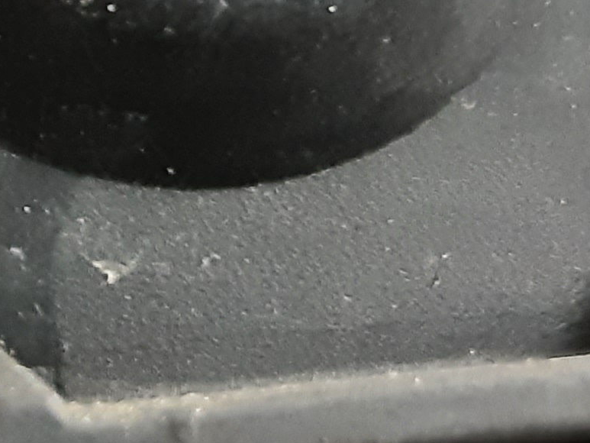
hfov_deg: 15.4
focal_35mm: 114
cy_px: -403
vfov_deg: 11.8
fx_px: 1943
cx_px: -395
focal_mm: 2.91
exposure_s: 1/20
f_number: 1.9
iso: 500
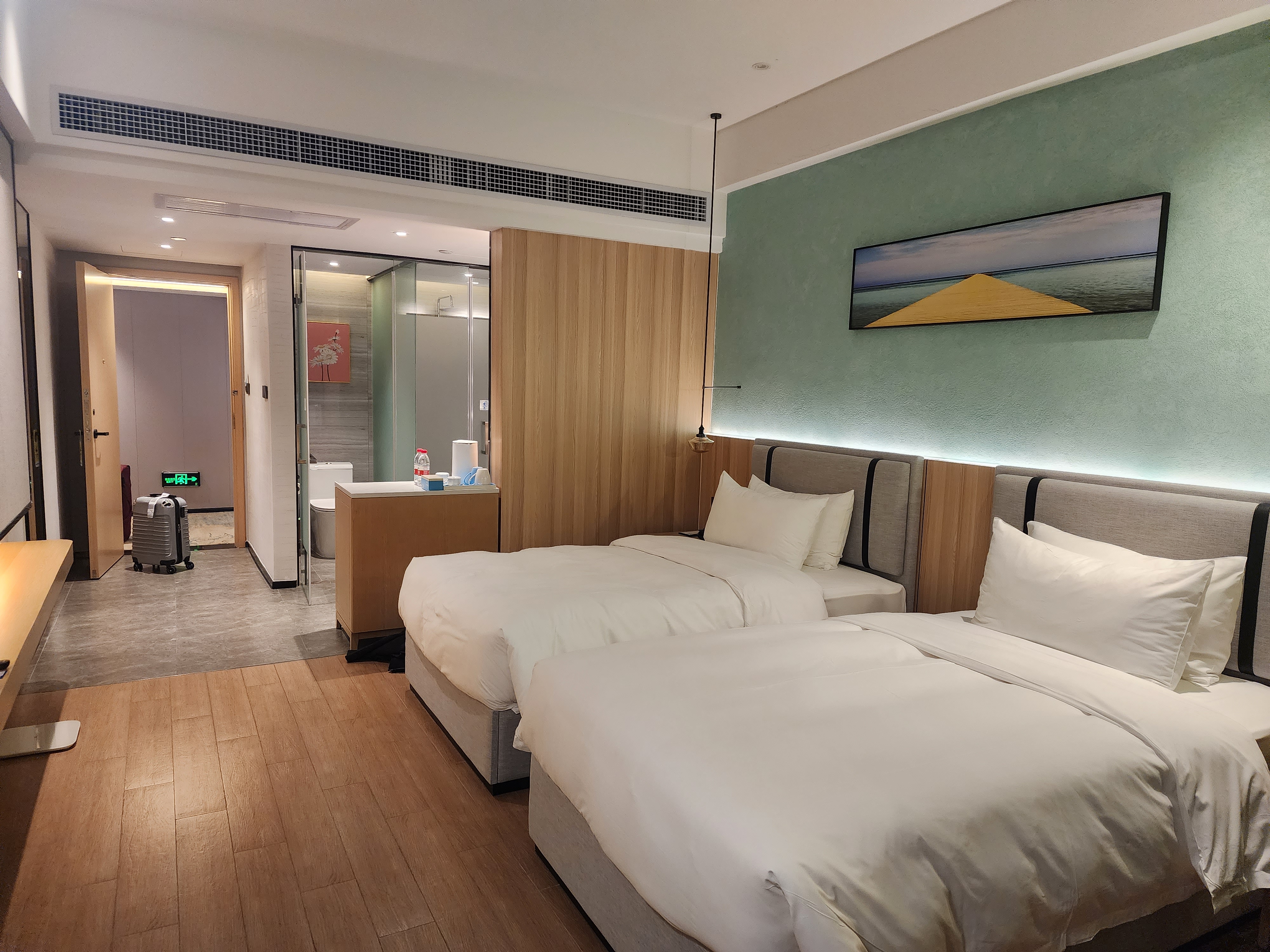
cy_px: 476
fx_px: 844
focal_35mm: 23
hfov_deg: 73.9
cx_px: 635
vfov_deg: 58.9
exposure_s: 1/100
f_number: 1.8
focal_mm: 6.4
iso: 640
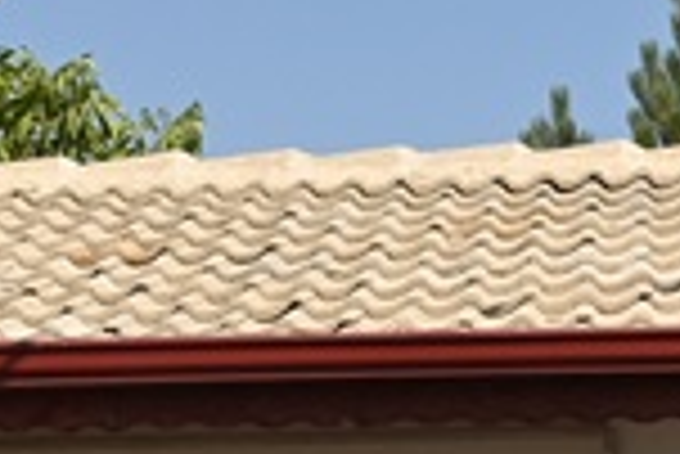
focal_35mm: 225
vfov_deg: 5.8
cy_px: 1254
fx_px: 4250
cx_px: 279
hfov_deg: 9.1
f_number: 14
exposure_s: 1/800
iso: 800
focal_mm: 29.5
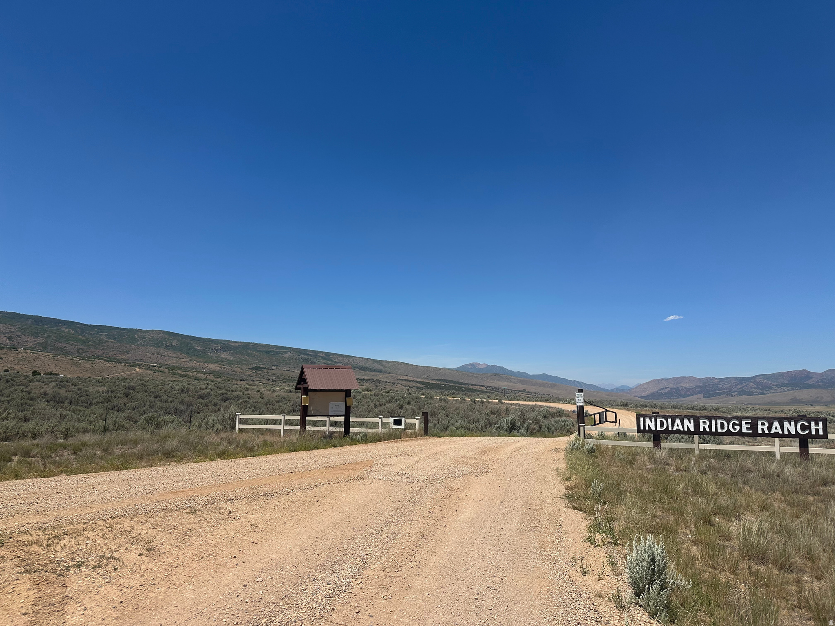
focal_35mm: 24
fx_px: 579
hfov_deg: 71.6
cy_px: 313
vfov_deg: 56.8
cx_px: 418
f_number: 1.78
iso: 80
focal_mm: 6.86
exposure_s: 1/7576
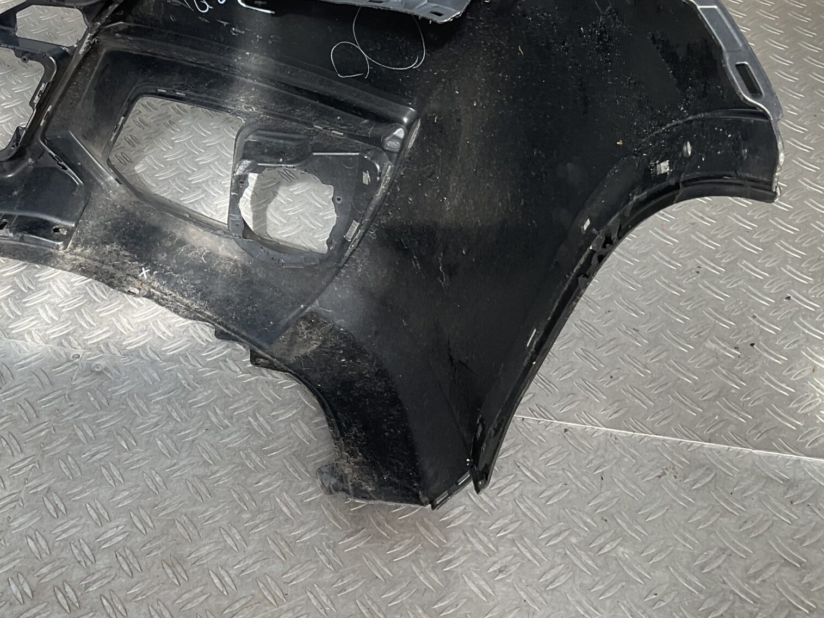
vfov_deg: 29.1
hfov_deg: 37.6
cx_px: 175
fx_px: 1166
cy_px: 137
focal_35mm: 49
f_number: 1.8
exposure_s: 1/264
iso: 16
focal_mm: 3
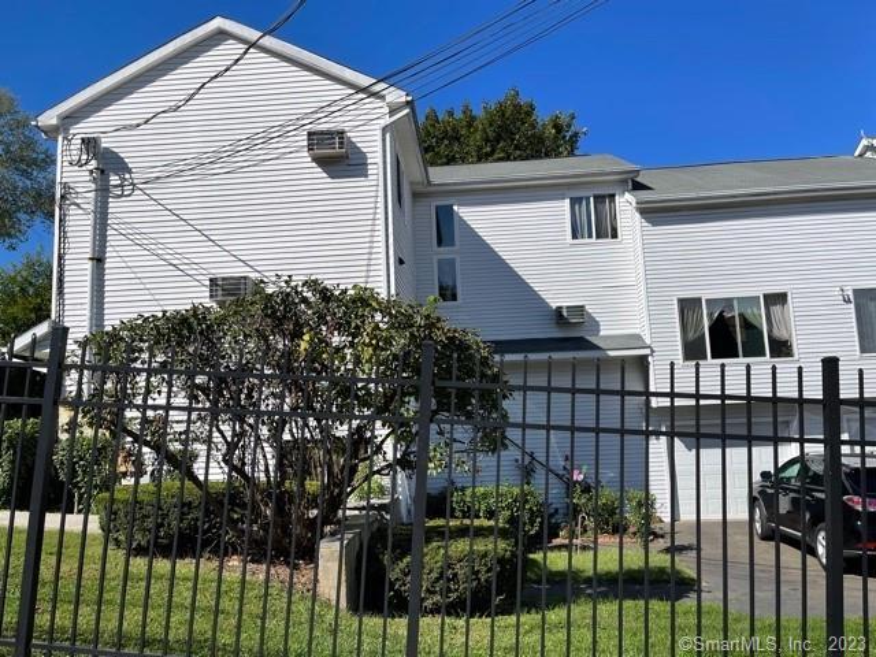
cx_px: 438
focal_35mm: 26
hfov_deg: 67.3
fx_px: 658
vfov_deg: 53.1
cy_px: 328
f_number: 1.6
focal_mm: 5.1
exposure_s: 1/4525
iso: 32
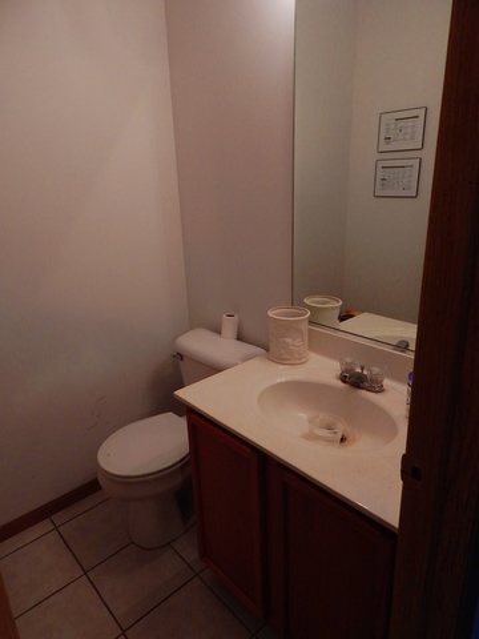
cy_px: 320
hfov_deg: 61.1
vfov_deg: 76.4
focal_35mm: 22
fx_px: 406
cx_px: 240
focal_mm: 4
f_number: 3
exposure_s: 1/50
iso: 125
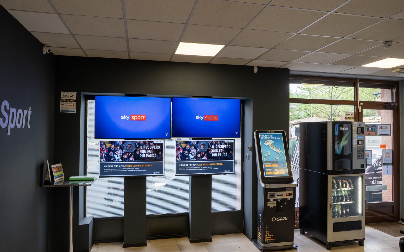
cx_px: 208
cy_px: 128
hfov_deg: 70.4
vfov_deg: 47.6
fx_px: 286
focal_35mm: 26
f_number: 9
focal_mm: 24
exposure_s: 1/40
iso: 100
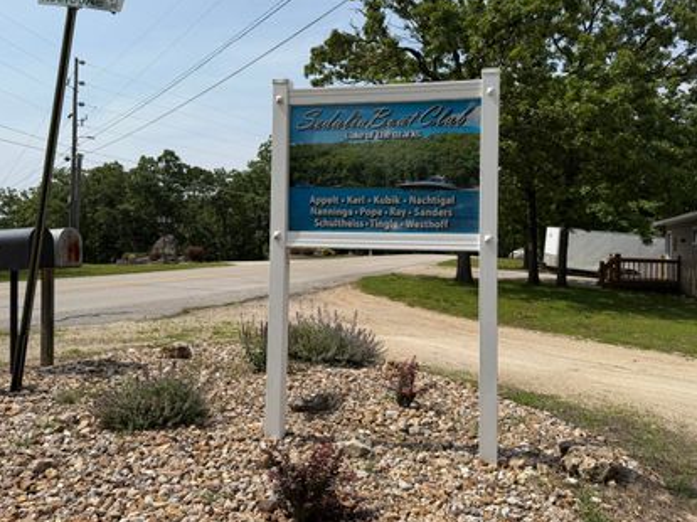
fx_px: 584
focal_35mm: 29
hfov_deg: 61.7
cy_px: 220
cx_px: 365
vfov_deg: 48.0
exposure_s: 1/7353
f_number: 1.78
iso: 80
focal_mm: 6.76
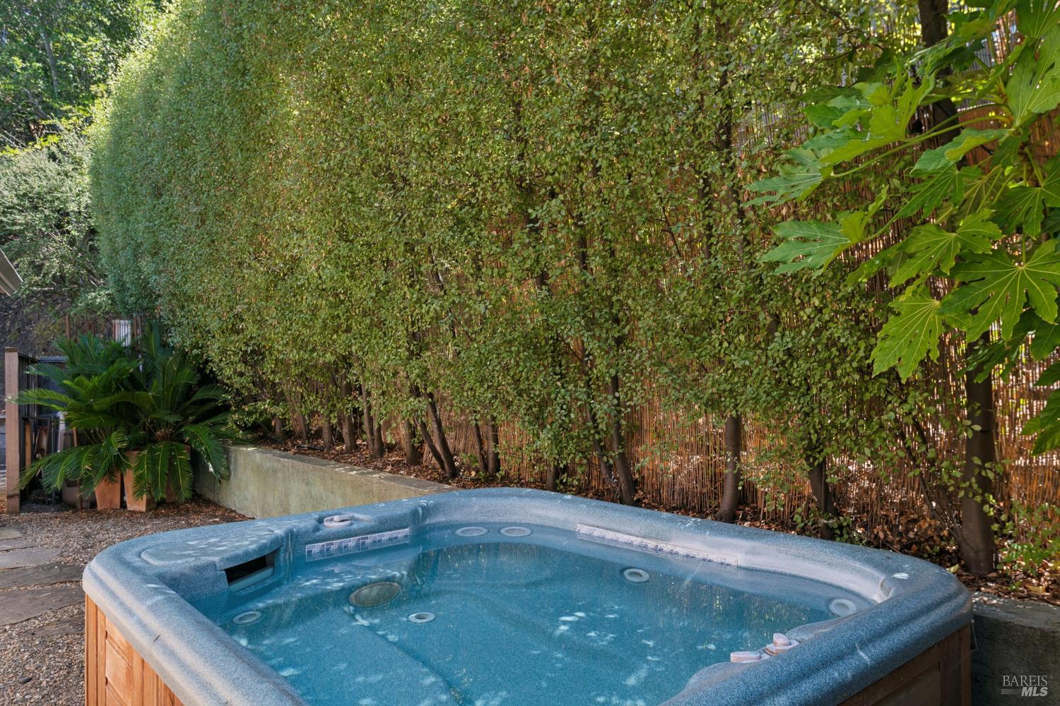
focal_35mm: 25
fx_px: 736
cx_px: 530
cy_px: 353
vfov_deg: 51.3
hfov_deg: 71.5
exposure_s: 1/50
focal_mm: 25
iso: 100
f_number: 8
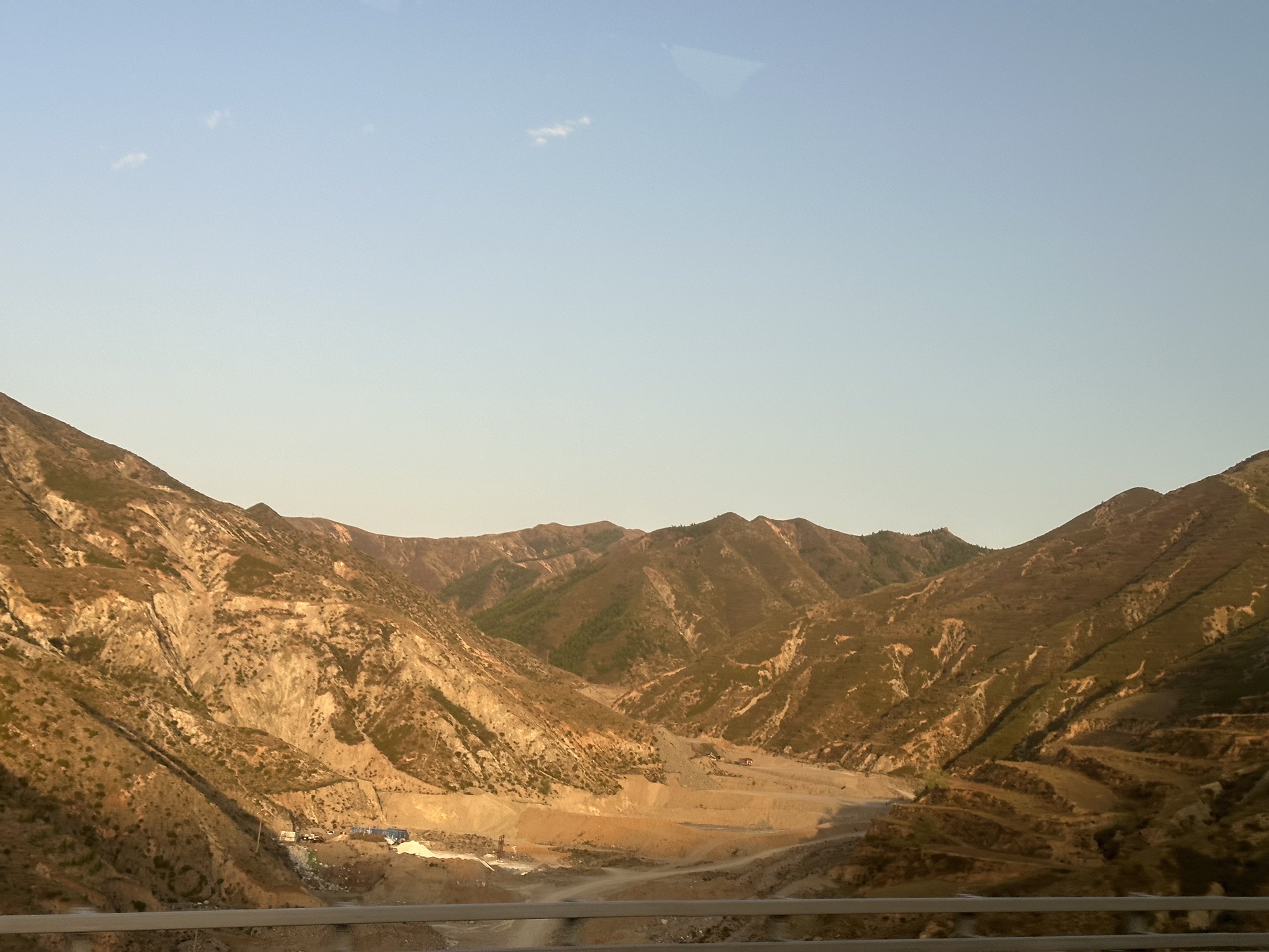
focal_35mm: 48
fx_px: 1760
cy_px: 476
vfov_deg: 30.3
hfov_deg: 39.7
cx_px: 634
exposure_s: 1/137
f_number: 1.78
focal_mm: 6.86
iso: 50
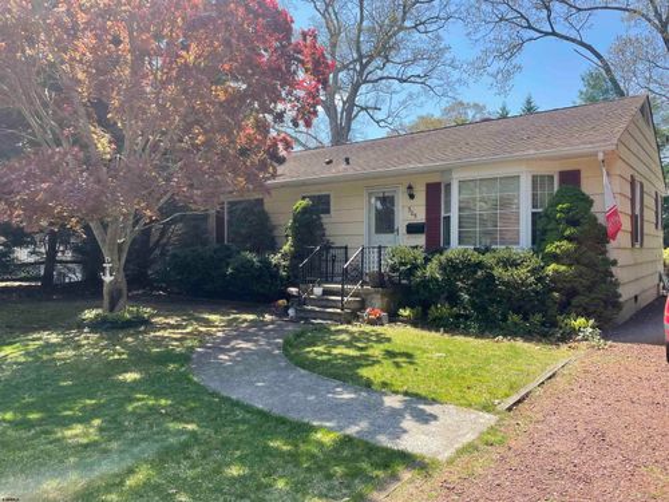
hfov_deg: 67.3
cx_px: 334
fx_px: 502
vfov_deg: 53.1
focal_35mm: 26
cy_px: 251
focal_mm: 4.2
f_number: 1.6
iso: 32
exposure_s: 1/1276
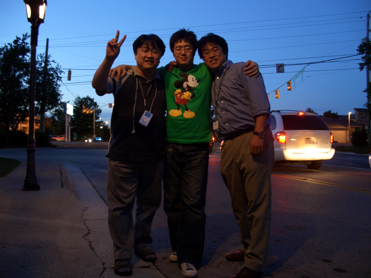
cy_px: 139
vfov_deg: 42.9
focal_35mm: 33
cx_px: 186
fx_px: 354
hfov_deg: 55.4
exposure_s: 1/8
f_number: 2.8
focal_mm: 7.1
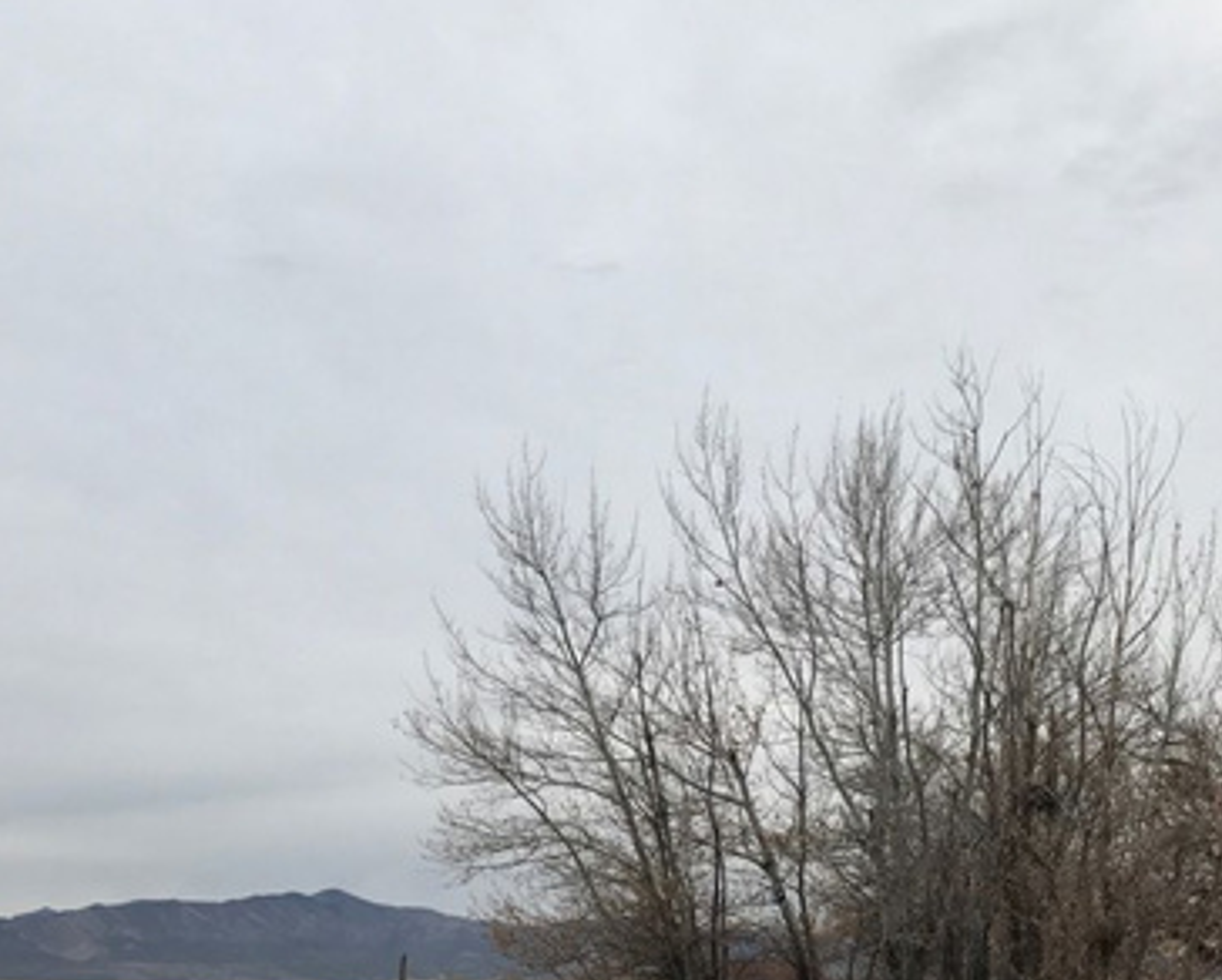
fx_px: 1738
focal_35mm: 48
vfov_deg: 31.4
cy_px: 584
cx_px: 776
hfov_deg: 38.5
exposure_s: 1/120
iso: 25
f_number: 1.8
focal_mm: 3.99
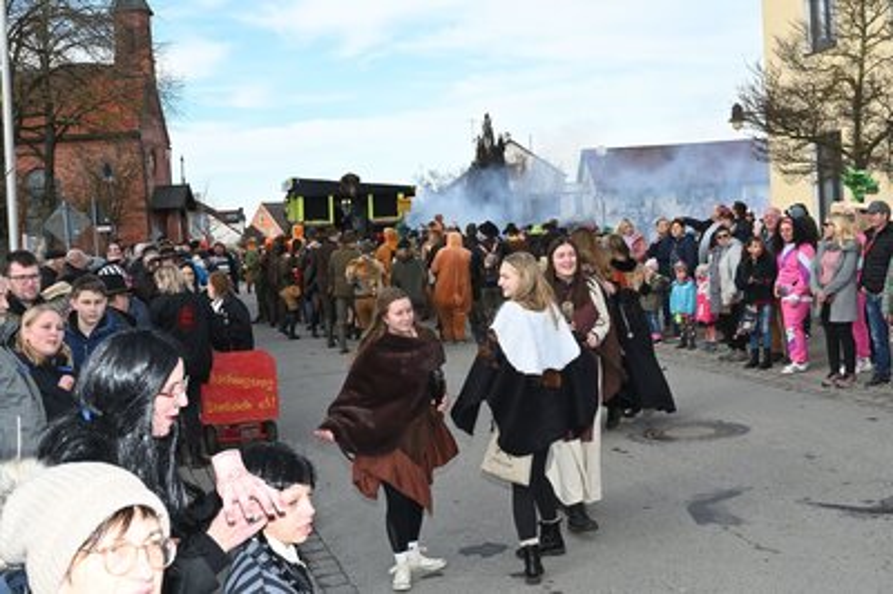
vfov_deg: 29.2
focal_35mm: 46
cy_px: 297
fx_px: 1140
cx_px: 446
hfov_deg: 42.8
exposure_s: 1/200
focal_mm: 46
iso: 1000
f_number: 20
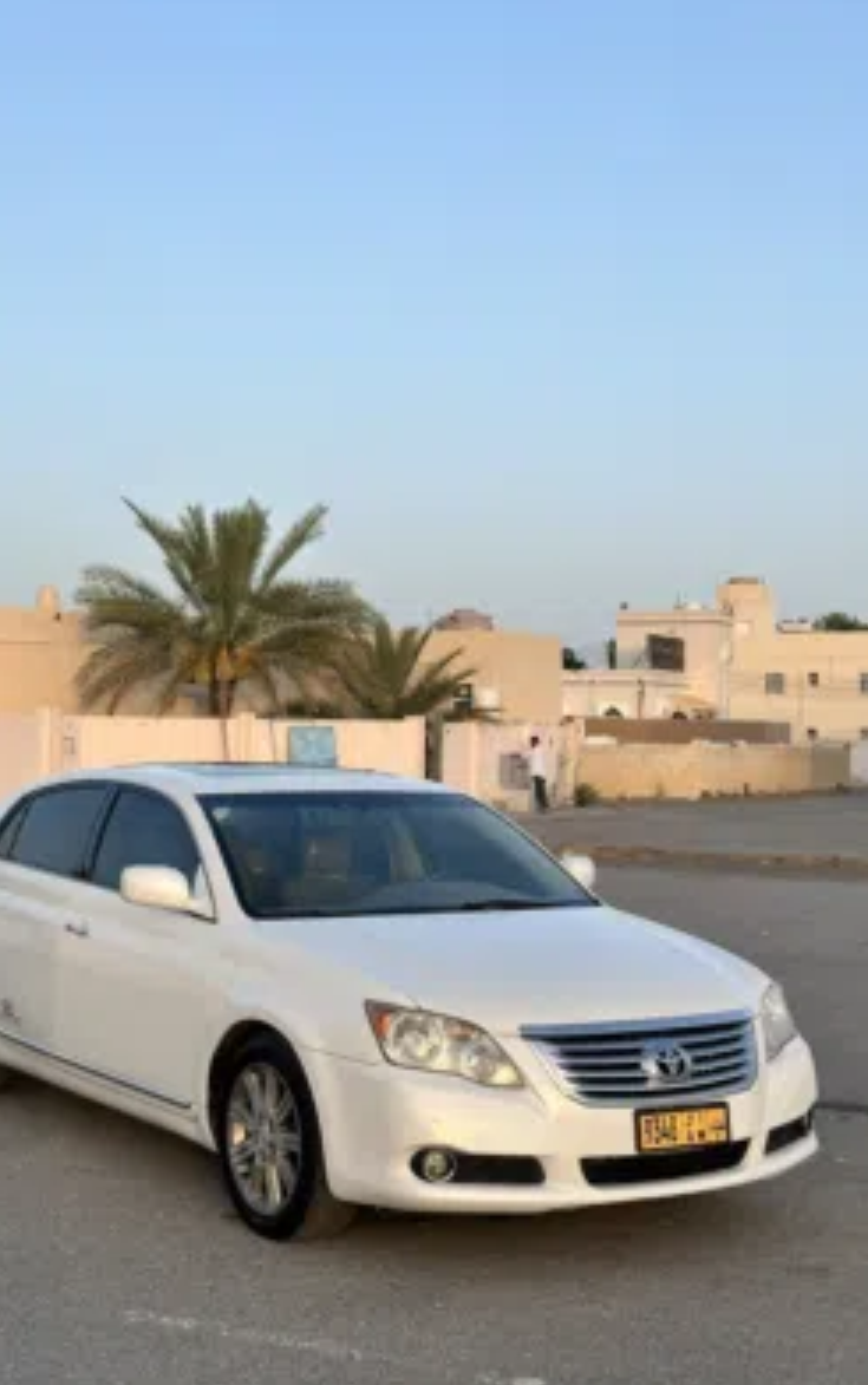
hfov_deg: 24.9
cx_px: 411
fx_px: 1965
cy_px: 698
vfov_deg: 38.8
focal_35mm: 52
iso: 64
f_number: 1.78
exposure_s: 1/1000
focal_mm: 6.86
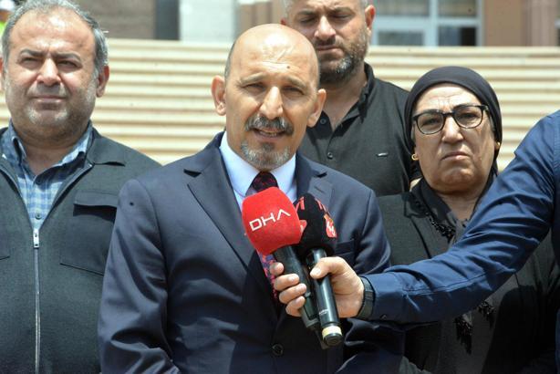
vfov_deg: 7.2
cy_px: 187
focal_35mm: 190
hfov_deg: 10.8
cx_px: 280
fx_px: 2957
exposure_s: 1/2000
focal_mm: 190
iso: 5000
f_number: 11
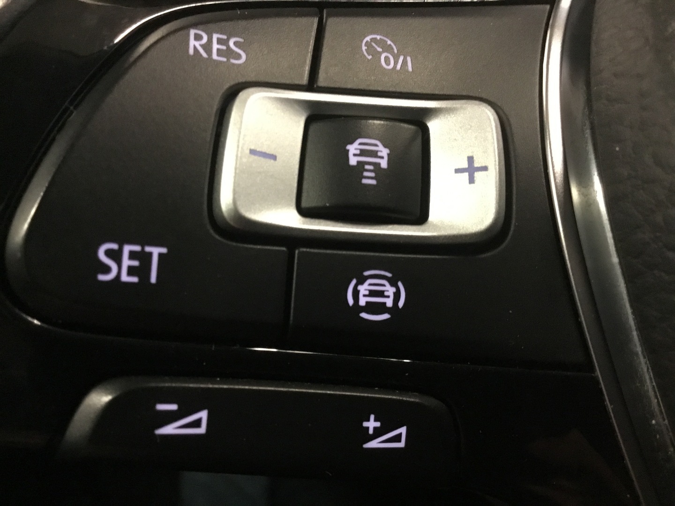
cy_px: 253
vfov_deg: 45.4
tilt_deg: -33.9
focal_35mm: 31
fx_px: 604
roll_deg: -0.2
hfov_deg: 58.4
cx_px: 338
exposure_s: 1/17
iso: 250
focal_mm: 3.3
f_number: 2.4
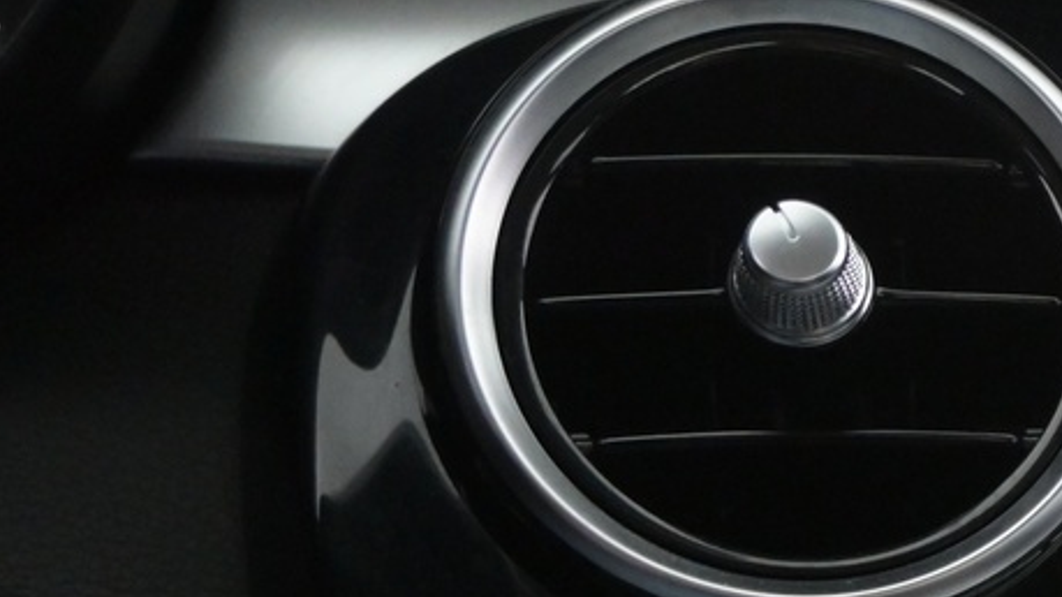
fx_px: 3203
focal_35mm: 114
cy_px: 949
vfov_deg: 10.2
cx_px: 1689
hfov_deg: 16.7
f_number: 3.8
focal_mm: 20.5
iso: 2500
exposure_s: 1/40
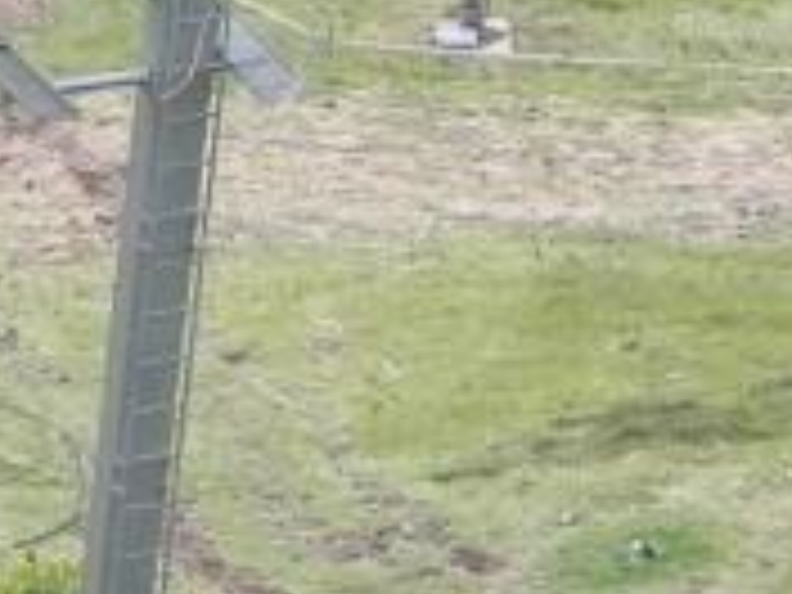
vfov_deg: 2.0
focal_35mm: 749
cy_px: -1058
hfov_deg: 2.6
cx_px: -702
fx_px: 17137
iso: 160
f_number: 4.5
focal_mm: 23
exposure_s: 1/198
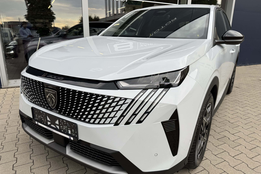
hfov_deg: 71.5
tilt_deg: -16.9
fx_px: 181
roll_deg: -0.7
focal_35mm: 25
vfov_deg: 51.3
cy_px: 90
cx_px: 130
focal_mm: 6.76
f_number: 1.78
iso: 80
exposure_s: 1/658
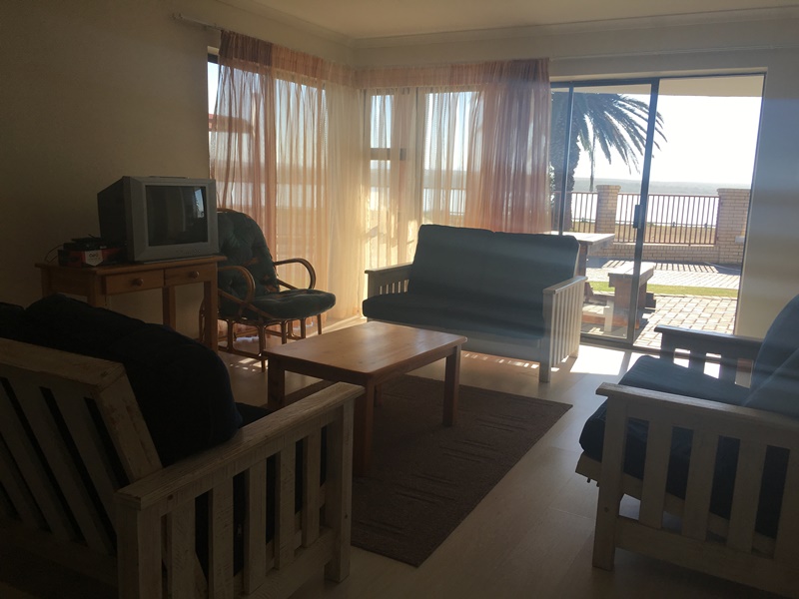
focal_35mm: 29
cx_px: 400
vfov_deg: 48.2
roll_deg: -2.2
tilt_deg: -8.6
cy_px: 300
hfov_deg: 61.7
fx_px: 669
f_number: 2.2
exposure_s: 1/578
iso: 25
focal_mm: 4.15
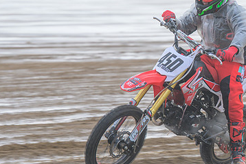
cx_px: 130
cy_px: 64
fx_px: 2328
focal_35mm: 341
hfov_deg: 6.0
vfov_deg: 4.0
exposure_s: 1/250
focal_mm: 125
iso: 64
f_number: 4
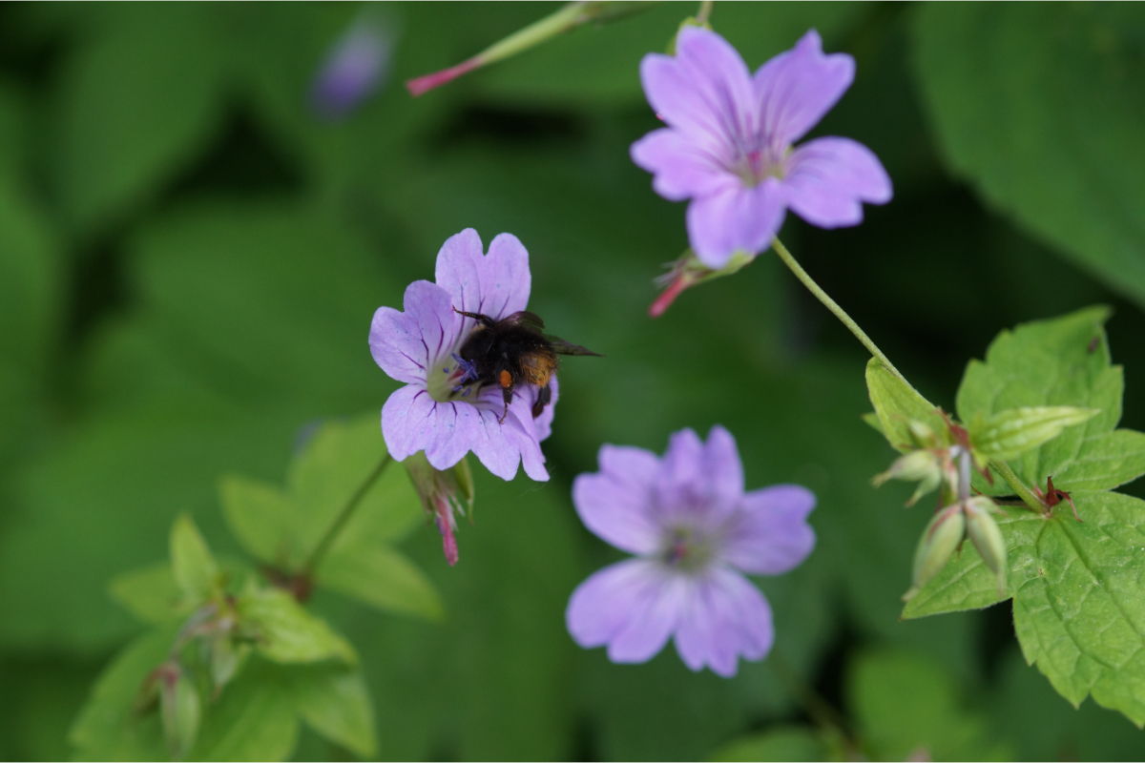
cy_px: 382
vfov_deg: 9.1
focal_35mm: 150
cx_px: 572
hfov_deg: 13.7
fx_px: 4770
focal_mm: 100
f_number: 4
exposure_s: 1/160
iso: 400
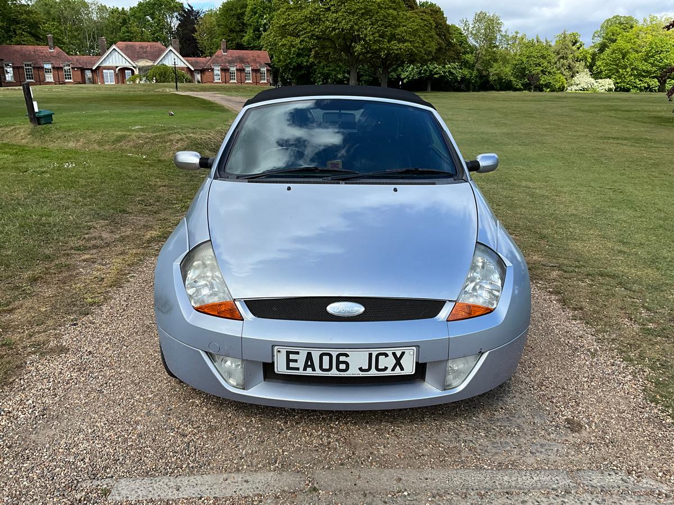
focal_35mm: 29
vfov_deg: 48.2
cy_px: 252
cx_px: 337
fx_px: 565
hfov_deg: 61.7
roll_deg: +0.1
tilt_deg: -14.9
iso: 25
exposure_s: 1/1168
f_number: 1.8
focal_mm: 3
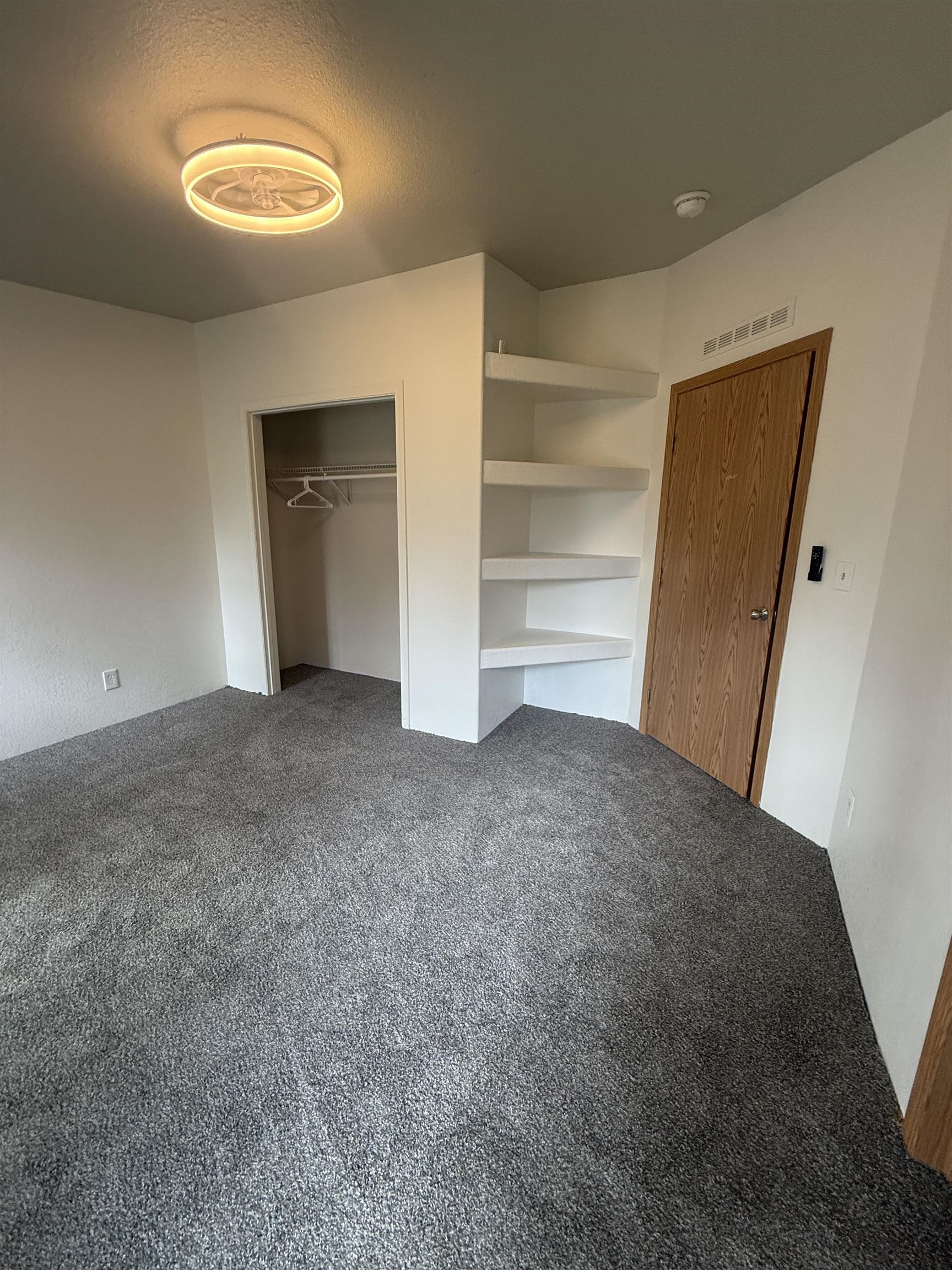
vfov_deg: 102.1
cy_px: 635
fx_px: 513
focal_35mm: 14
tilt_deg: -12.1
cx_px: 476
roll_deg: -0.7
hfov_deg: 85.7
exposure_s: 1/120
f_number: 2.2
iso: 250
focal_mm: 2.22
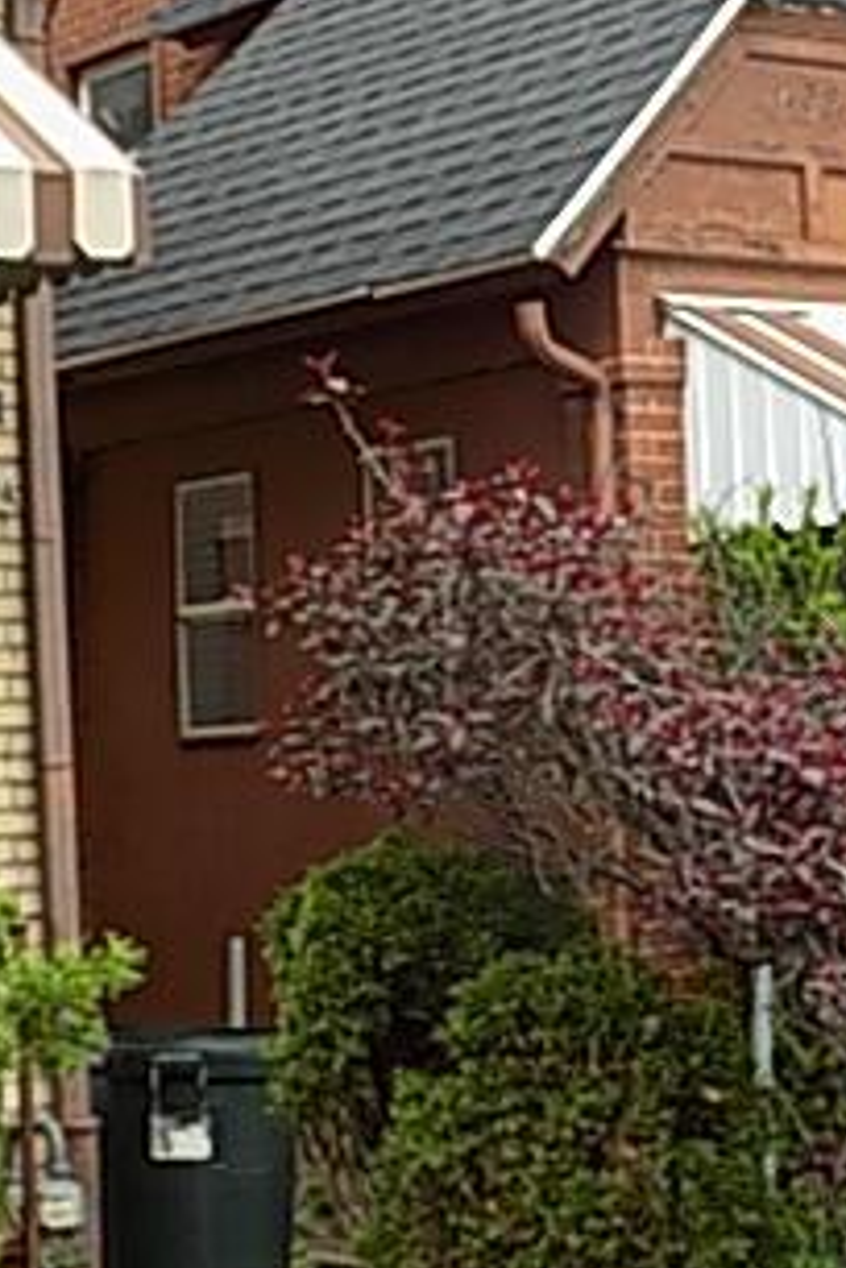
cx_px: 904
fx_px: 3525
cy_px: 406
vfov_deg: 20.3
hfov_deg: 13.4
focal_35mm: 100
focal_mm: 8.1
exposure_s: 1/250
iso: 80
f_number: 3.7
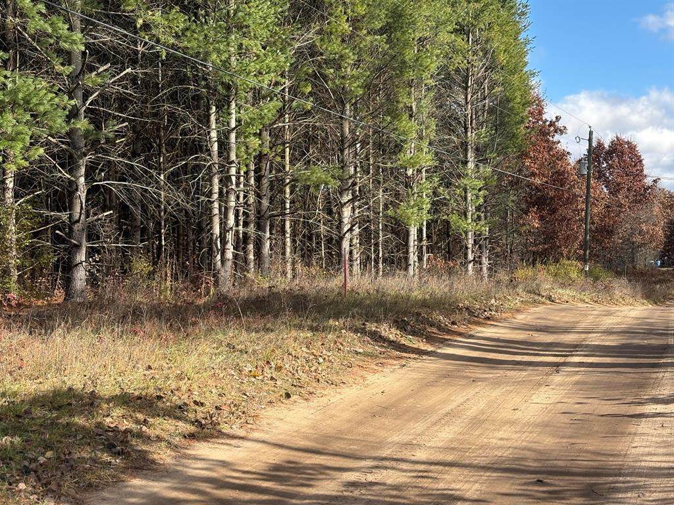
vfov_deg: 28.0
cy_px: 252
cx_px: 337
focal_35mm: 52
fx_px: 1012
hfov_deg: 36.8
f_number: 1.6
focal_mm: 5.96
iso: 40
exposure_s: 1/1312
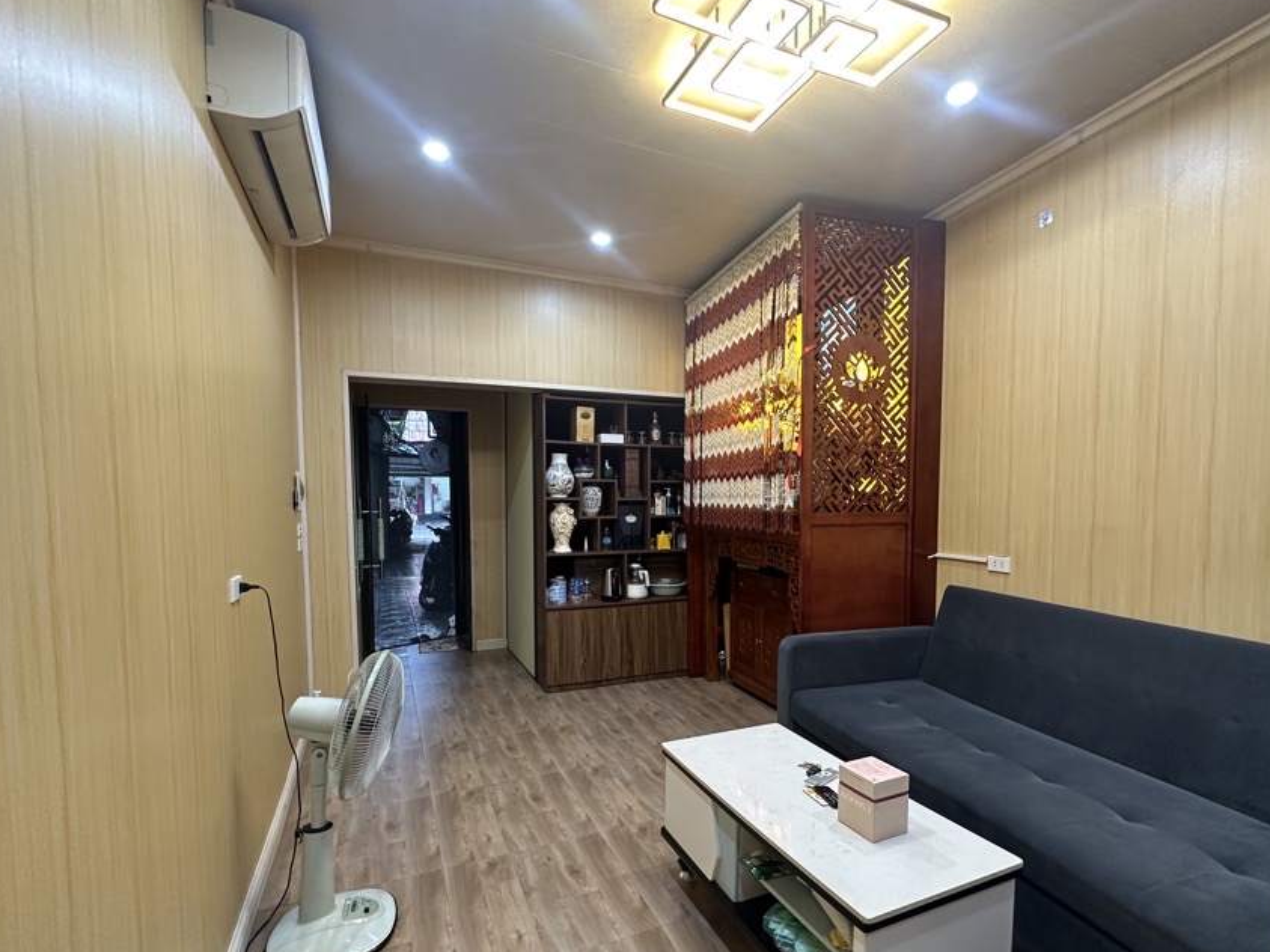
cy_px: 530
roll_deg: -0.2
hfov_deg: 91.0
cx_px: 658
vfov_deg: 74.5
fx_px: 624
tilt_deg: -3.7
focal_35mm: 17
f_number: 2.2
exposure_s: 1/50
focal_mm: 2.22
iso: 200
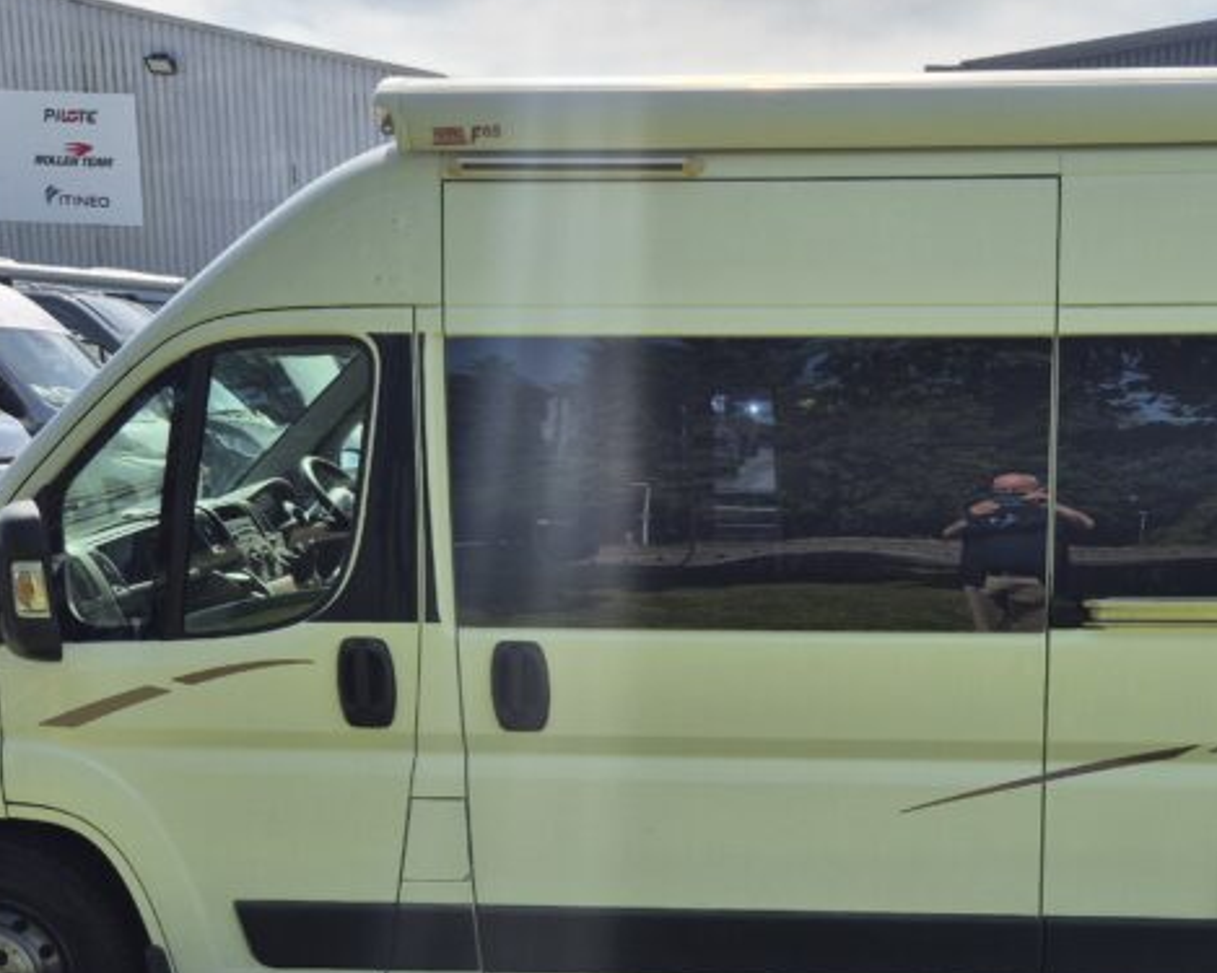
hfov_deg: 37.3
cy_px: 841
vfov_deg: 29.8
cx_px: 890
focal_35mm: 49
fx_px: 1765
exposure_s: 1/2256
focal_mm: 5.4
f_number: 1.8
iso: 25
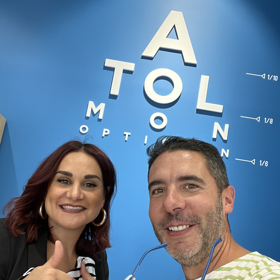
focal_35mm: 36
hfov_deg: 46.0
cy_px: 181
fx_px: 329
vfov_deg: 45.5
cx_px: 142
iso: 125
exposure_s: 1/50
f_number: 2.2
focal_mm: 2.71
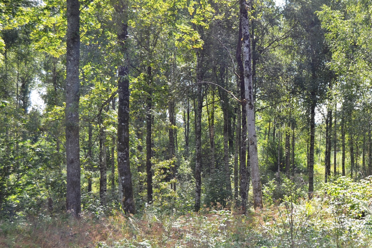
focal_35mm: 48
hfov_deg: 41.1
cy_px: 124
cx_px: 186
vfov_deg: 28.1
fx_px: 496
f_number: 5.6
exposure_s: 1/125
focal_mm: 32
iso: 100
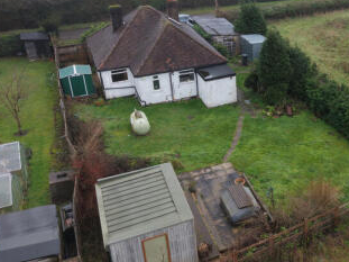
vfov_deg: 31.9
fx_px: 454
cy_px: 85
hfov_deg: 39.6
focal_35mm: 45
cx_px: 302
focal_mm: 8.67
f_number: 1.8
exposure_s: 1/250
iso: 100
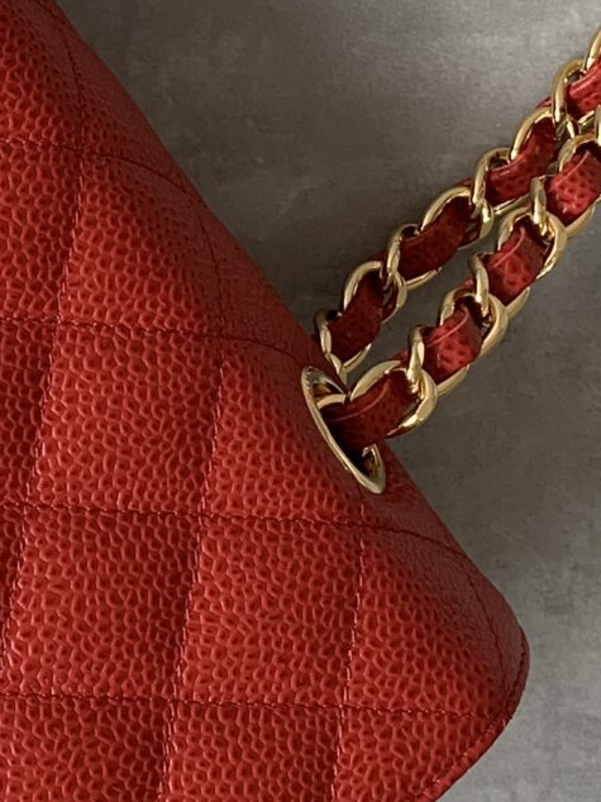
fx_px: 2432
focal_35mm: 105
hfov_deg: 13.4
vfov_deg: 18.0
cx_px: -273
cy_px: -108
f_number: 1.8
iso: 50
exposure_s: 1/121
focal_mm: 4.25
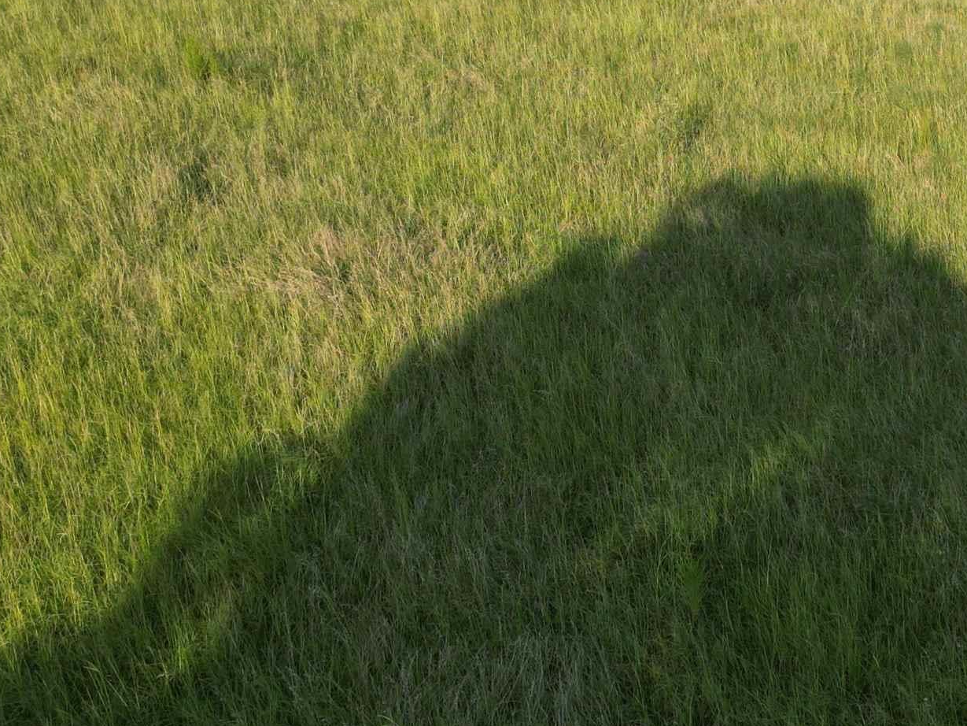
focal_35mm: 60
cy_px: 169
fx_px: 1676
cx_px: 811
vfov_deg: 24.1
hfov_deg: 31.1
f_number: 1.7
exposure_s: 1/2000
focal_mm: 6.72
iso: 110
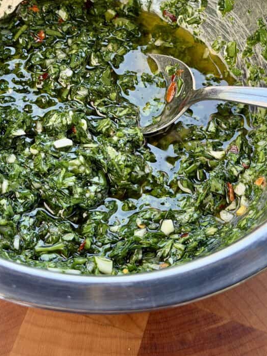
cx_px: 86
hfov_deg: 20.9
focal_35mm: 70
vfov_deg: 27.5
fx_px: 719
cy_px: 105
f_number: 1.78
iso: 80
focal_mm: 6.76
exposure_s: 1/277
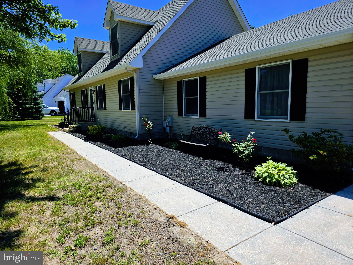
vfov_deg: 58.9
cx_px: 176
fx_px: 235
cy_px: 132
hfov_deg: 73.9
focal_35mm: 23
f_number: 1.7
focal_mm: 6.3
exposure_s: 1/4434
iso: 80
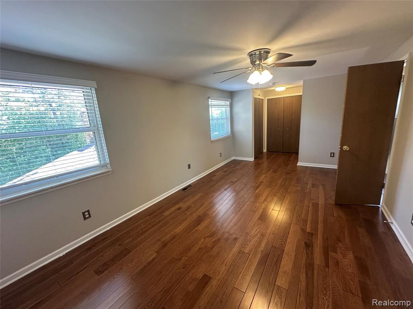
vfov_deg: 85.7
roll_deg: +4.4
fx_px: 167
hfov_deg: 102.1
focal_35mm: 14
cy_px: 154
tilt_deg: -12.2
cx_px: 206
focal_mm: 2.22
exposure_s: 1/60
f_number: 2.2
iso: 200
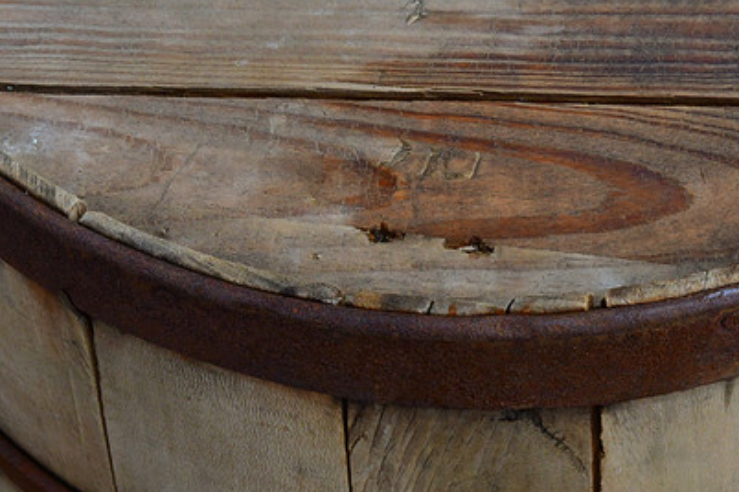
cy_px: 177
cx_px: 489
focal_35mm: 104
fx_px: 2135
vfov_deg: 13.2
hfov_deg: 19.6
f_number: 18
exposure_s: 1/100
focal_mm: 48
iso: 1400
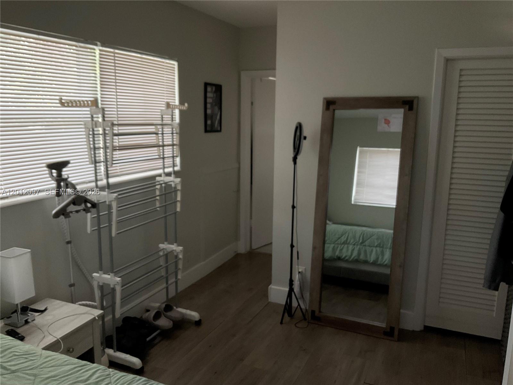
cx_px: 256
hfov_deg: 61.7
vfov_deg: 48.2
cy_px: 192
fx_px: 430
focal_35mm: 29
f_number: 1.8
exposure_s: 1/60
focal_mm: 3
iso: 32
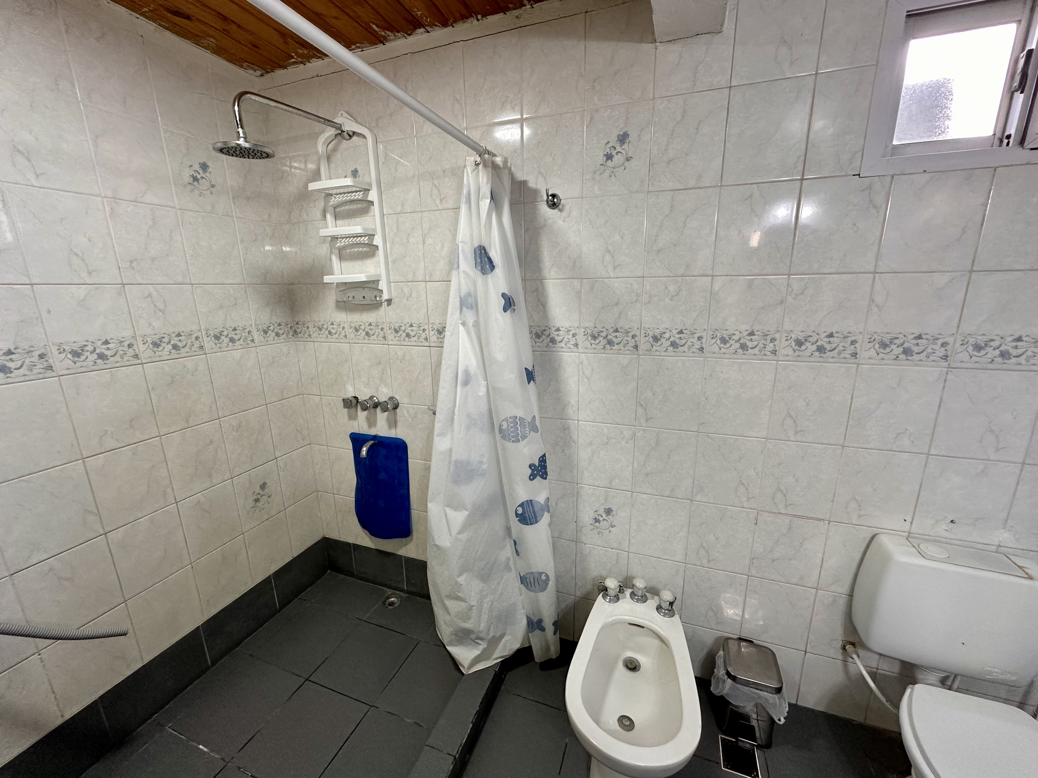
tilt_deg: -12.6
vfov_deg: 85.7
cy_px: 389
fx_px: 420
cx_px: 519
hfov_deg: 102.1
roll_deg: +1.4
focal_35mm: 14
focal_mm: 2.22
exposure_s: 1/100
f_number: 2.2
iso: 160
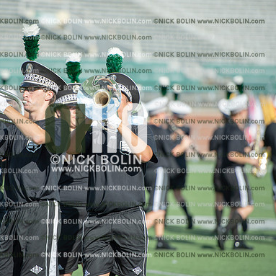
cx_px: 96
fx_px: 2318
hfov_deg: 6.8
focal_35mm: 257
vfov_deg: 6.8
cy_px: 138
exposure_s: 1/2000
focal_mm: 200
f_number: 2.8
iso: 160
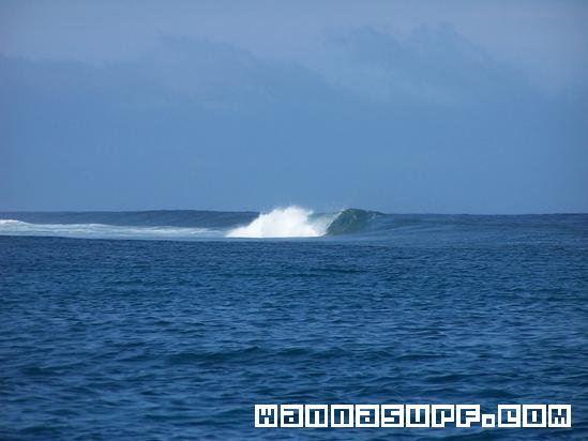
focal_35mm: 380
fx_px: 6456
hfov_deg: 5.2
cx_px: 294
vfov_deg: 3.9
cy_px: 220
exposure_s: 1/750
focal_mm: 63
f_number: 5
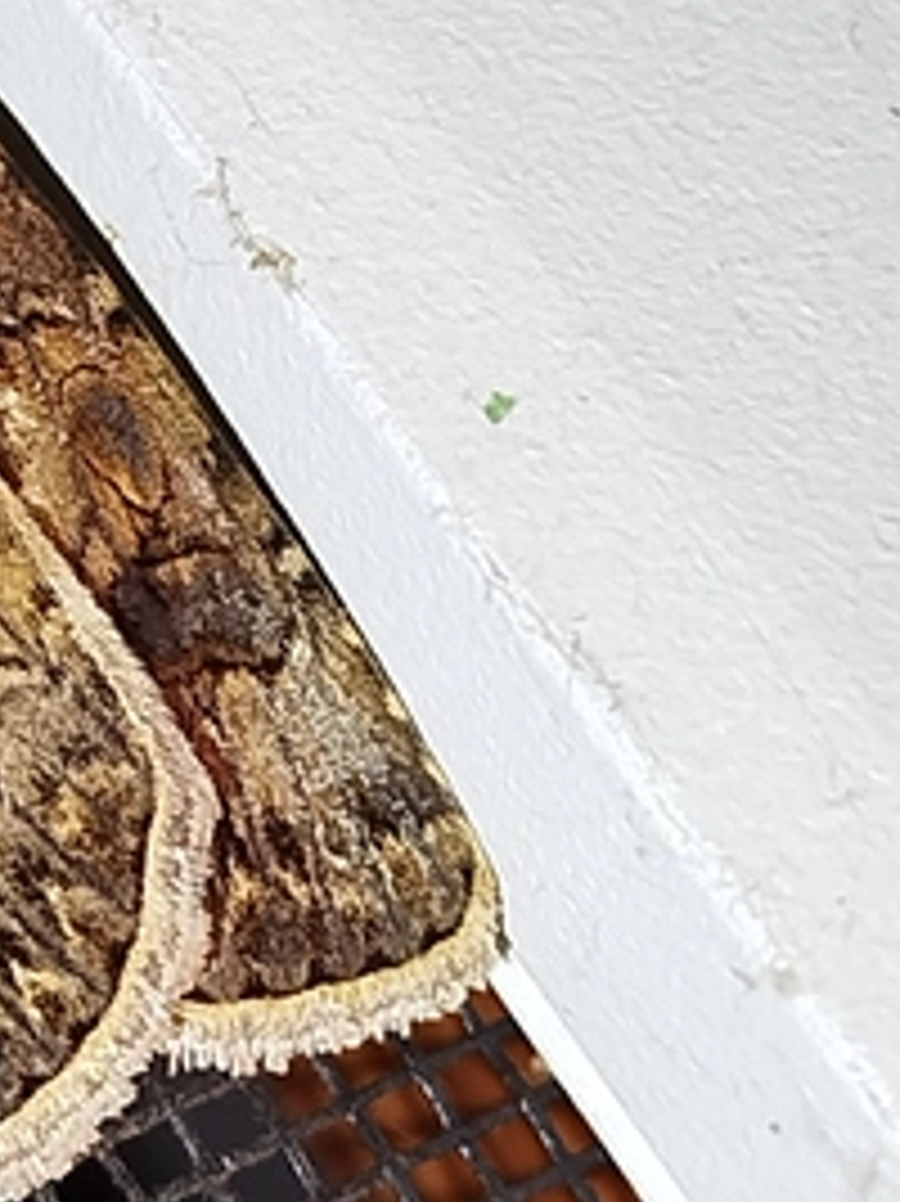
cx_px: -32
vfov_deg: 13.7
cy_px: 423
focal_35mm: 144
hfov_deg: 10.2
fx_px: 4996
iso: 125
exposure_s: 1/50
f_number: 1.7
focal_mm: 5.31
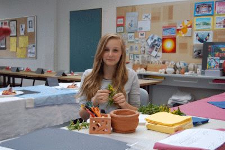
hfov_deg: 42.3
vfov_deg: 28.9
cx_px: 112
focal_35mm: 46
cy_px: 75
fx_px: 291
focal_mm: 31
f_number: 4.5
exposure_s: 1/80
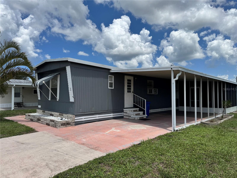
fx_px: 164
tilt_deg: +1.4
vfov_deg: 56.8
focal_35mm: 24
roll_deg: -0.3
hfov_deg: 71.6
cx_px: 118
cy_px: 89
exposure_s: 1/7092
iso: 80
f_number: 1.78
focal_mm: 6.76
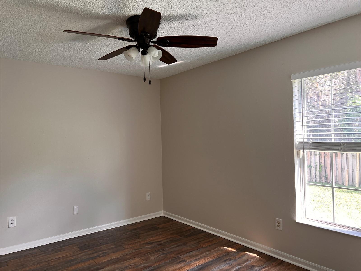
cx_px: 180
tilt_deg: -0.6
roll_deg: +1.4
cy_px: 136
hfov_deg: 67.3
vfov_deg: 53.1
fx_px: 271
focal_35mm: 26
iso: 125
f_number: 1.5
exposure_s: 1/120
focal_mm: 5.7
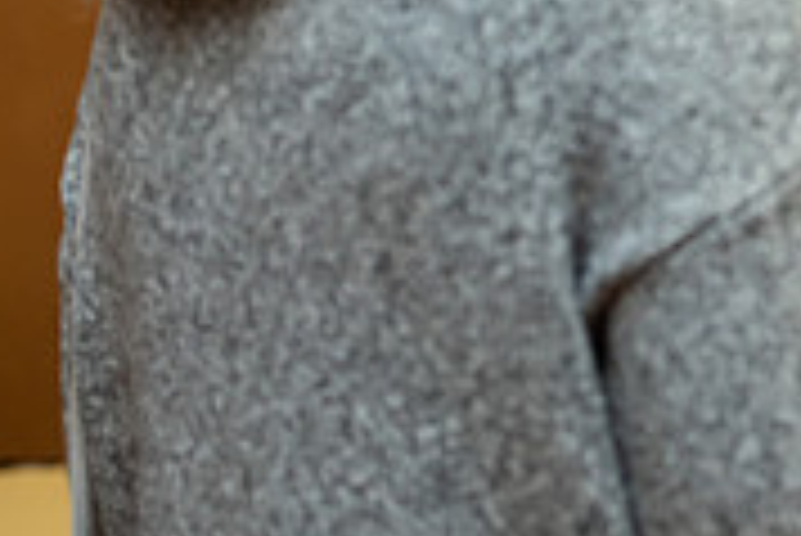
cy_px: 7
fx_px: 5077
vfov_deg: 6.0
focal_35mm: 228
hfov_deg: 8.9
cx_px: 1062
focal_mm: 70
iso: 1250
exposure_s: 1/200
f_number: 3.5
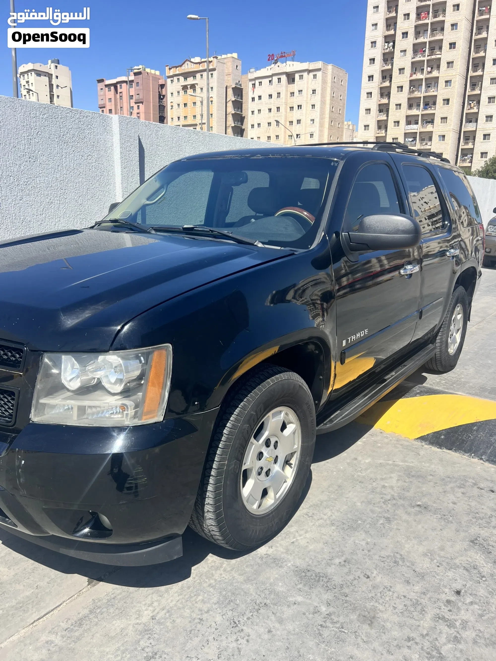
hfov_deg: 53.1
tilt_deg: -13.8
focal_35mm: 26
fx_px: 497
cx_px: 248
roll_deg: -1.6
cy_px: 330
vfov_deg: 67.3
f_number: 1.5
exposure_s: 1/3356
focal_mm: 5.7
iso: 50
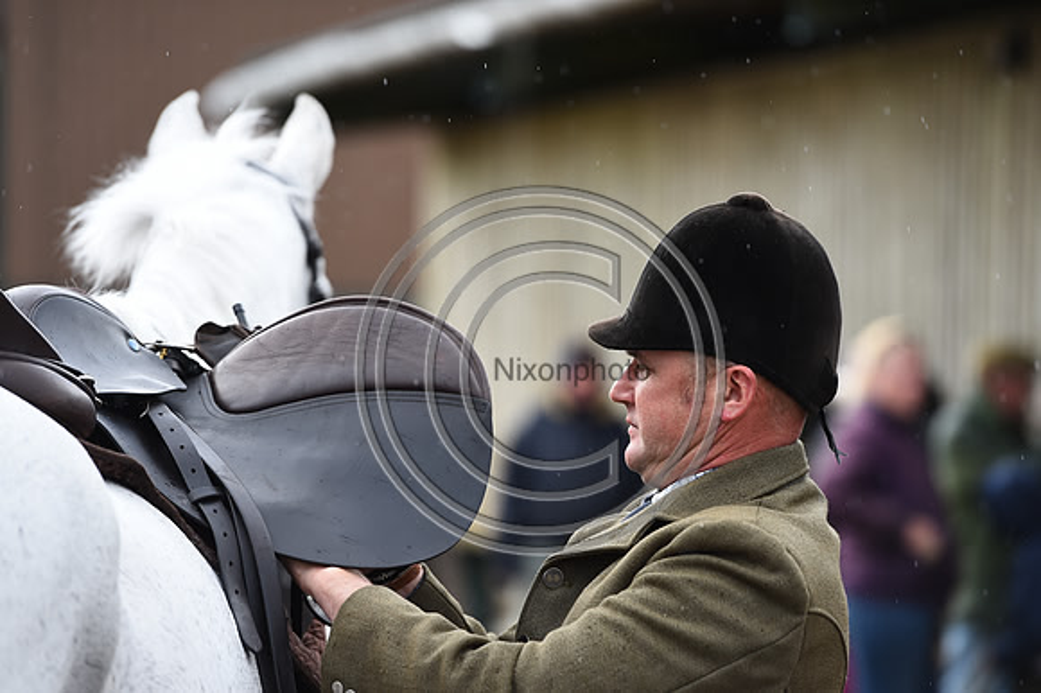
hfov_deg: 10.8
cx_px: 520
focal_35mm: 190
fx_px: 5491
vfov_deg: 7.2
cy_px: 346
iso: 400
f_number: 4
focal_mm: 190
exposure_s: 1/800
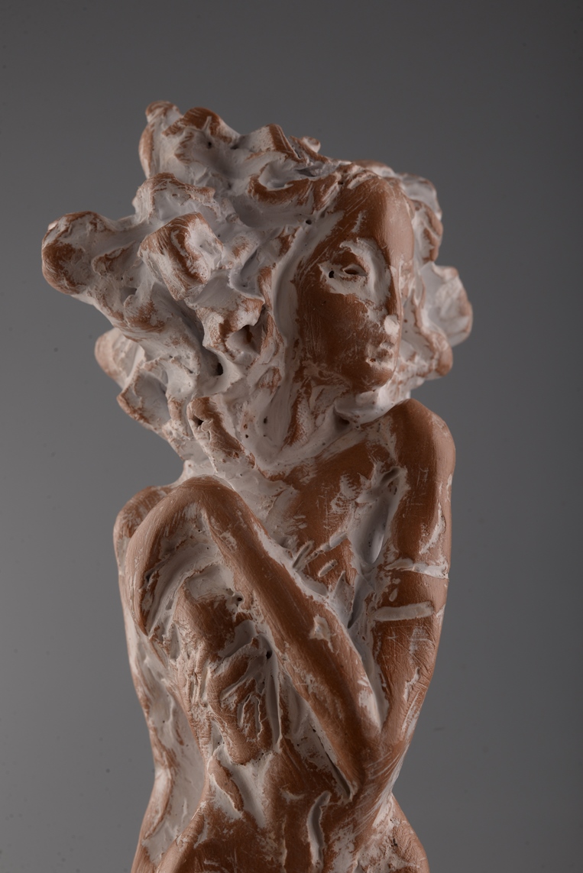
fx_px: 1213
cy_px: 436
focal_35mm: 50
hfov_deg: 27.0
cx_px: 292
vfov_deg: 39.6
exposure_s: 1/160
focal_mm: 50
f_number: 11
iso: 100
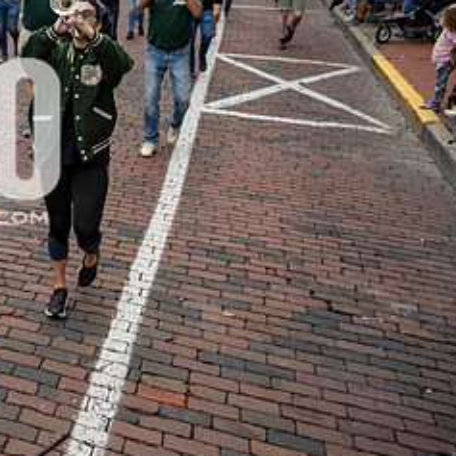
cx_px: -85
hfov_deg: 29.5
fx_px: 745
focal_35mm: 50
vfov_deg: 33.7
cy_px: 149
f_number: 4
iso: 1000
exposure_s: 1/1600
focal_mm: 24
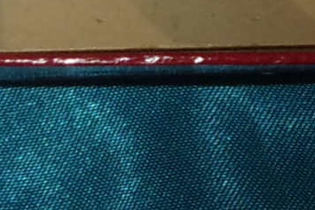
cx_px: -1
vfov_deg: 6.3
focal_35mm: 210
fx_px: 1838
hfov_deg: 9.7
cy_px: -272
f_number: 3.9
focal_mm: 5.1
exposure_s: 1/34
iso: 160
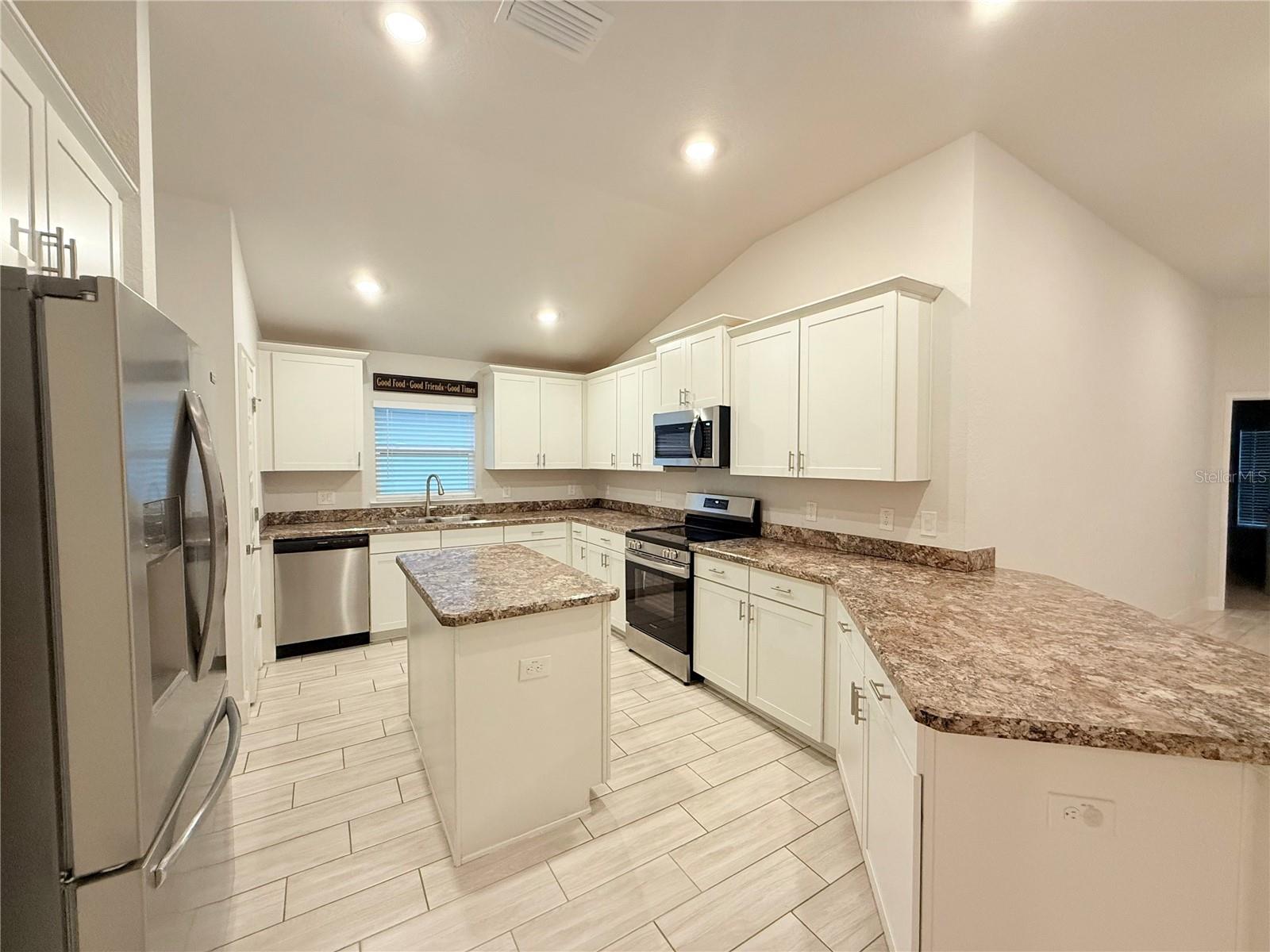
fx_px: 514
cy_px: 476
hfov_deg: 102.1
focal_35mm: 14
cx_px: 635
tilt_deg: -1.3
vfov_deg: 85.7
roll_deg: +1.1
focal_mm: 2.22
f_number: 2.2
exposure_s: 1/120
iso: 320
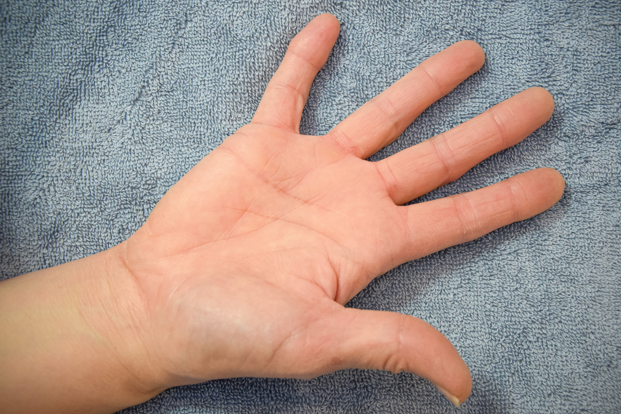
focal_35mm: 48
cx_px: 339
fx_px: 828
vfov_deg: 28.1
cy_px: 207
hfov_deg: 41.1
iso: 1000
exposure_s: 1/60
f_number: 4
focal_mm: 28
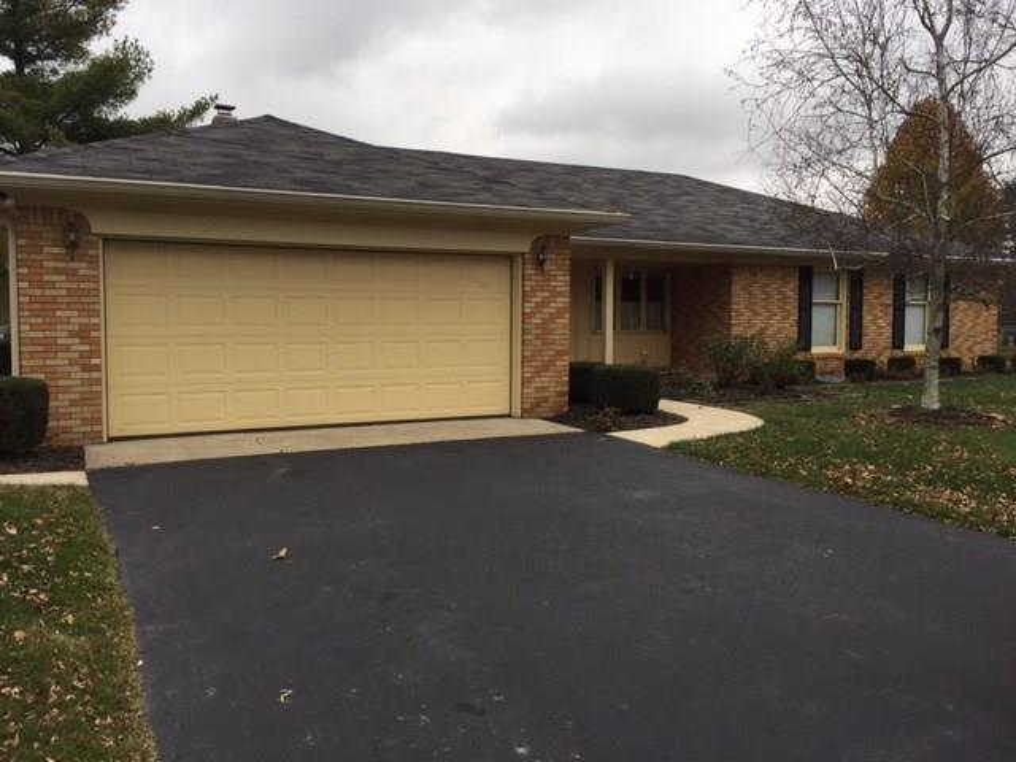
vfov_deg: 48.2
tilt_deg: -2.5
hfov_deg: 61.7
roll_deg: -0.9
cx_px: 508
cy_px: 381
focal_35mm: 29
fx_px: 851
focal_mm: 4.15
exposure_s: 1/599
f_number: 2.2
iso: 32
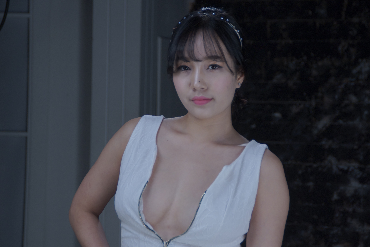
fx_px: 1542
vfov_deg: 9.1
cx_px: 185
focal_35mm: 150
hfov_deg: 13.7
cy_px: 124
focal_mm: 100
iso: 400
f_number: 5.6
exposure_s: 1/200
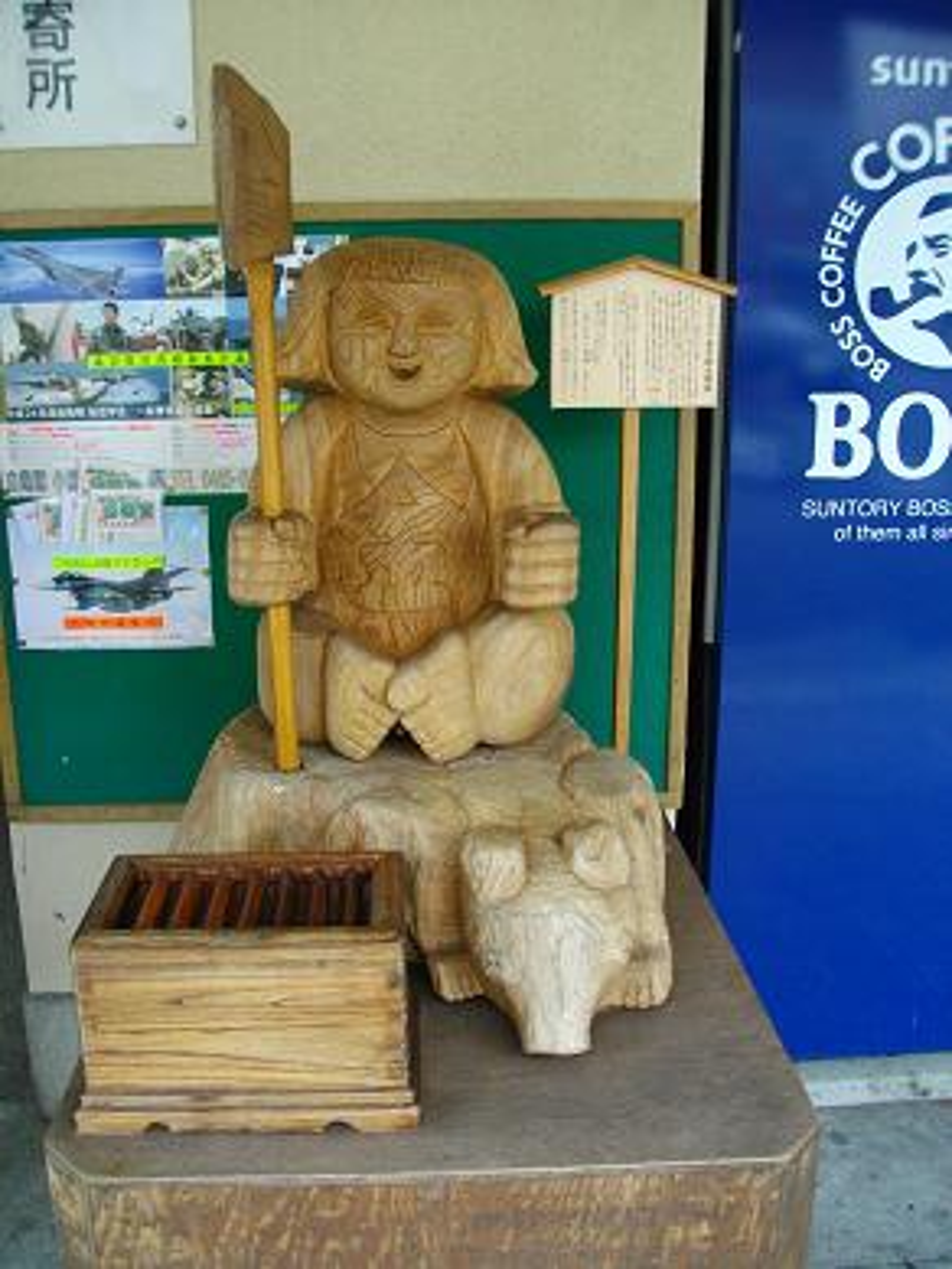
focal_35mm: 32
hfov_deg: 44.2
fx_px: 1173
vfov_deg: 56.8
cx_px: 476
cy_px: 634
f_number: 2.9
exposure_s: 1/125
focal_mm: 5.7
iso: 179
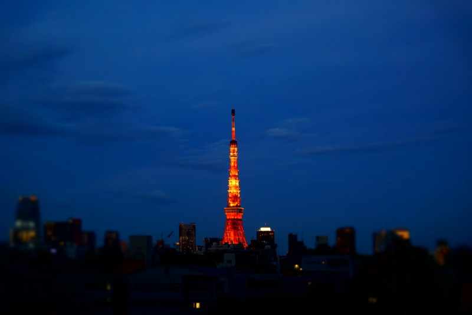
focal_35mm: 52
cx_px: 236
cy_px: 158
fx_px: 689
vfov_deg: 25.8
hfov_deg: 37.8
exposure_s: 1/30
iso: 320
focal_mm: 35
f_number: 2.8
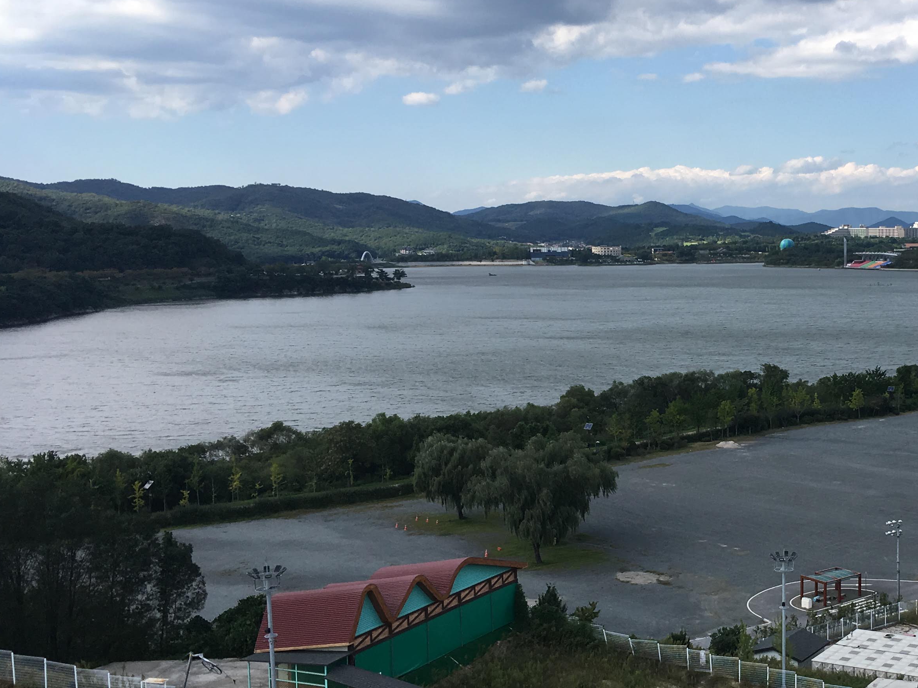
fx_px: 1326
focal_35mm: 50
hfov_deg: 36.3
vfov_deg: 29.1
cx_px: 787
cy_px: 371
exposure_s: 1/1068
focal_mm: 4.15
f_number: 2.2
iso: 25
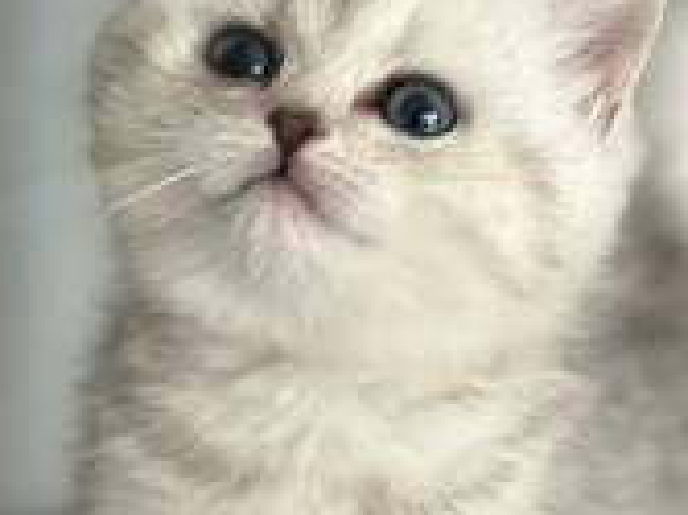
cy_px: 482
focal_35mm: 115
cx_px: 383
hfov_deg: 17.1
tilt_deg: -9.6
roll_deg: -1.8
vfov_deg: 12.7
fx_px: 2284
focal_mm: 6.86
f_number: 1.78
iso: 125
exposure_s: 1/60
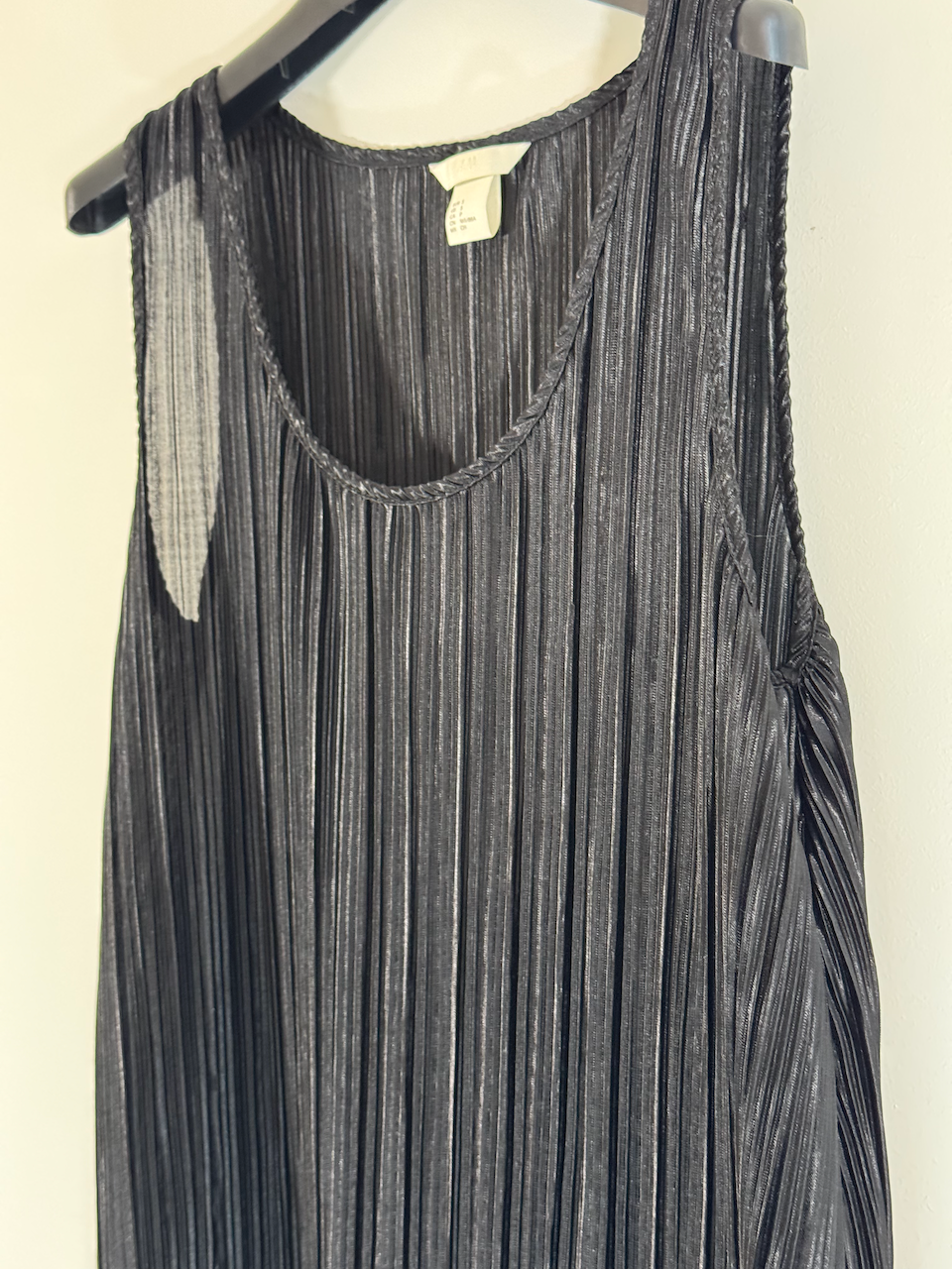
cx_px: 476
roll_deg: +2.0
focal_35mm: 48
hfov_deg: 30.3
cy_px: 634
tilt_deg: -2.3
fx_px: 1760
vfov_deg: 39.7
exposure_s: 1/25
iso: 400
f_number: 1.78
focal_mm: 6.76
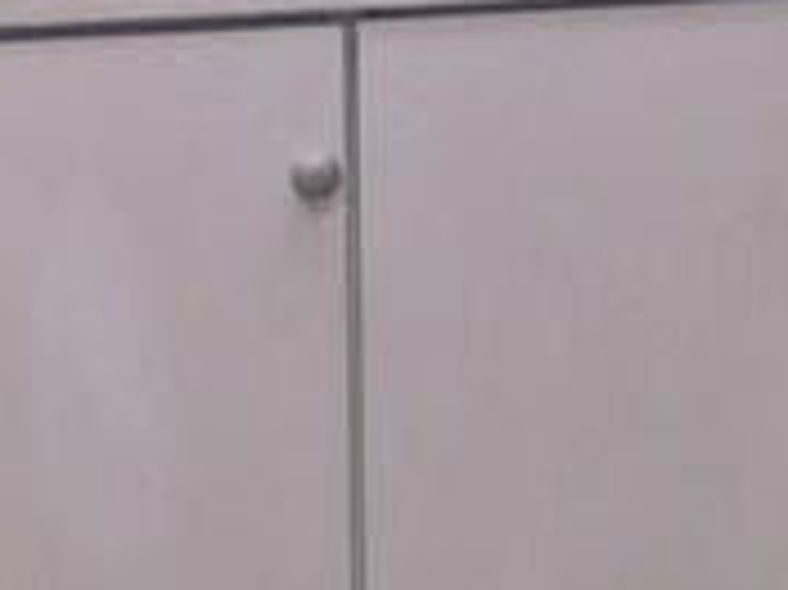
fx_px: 5300
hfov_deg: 8.5
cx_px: 428
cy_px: -176
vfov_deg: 6.3
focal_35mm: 233
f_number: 4
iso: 640
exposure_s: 1/60
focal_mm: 17
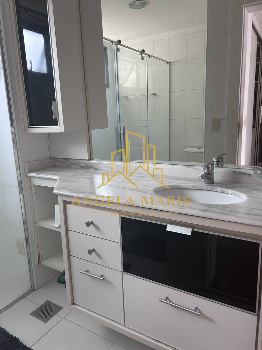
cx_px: 131
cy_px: 175
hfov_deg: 53.1
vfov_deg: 67.3
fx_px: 262
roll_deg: +2.0
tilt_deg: -11.7
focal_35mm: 26
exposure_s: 1/120
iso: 125
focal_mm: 5.7
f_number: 1.5
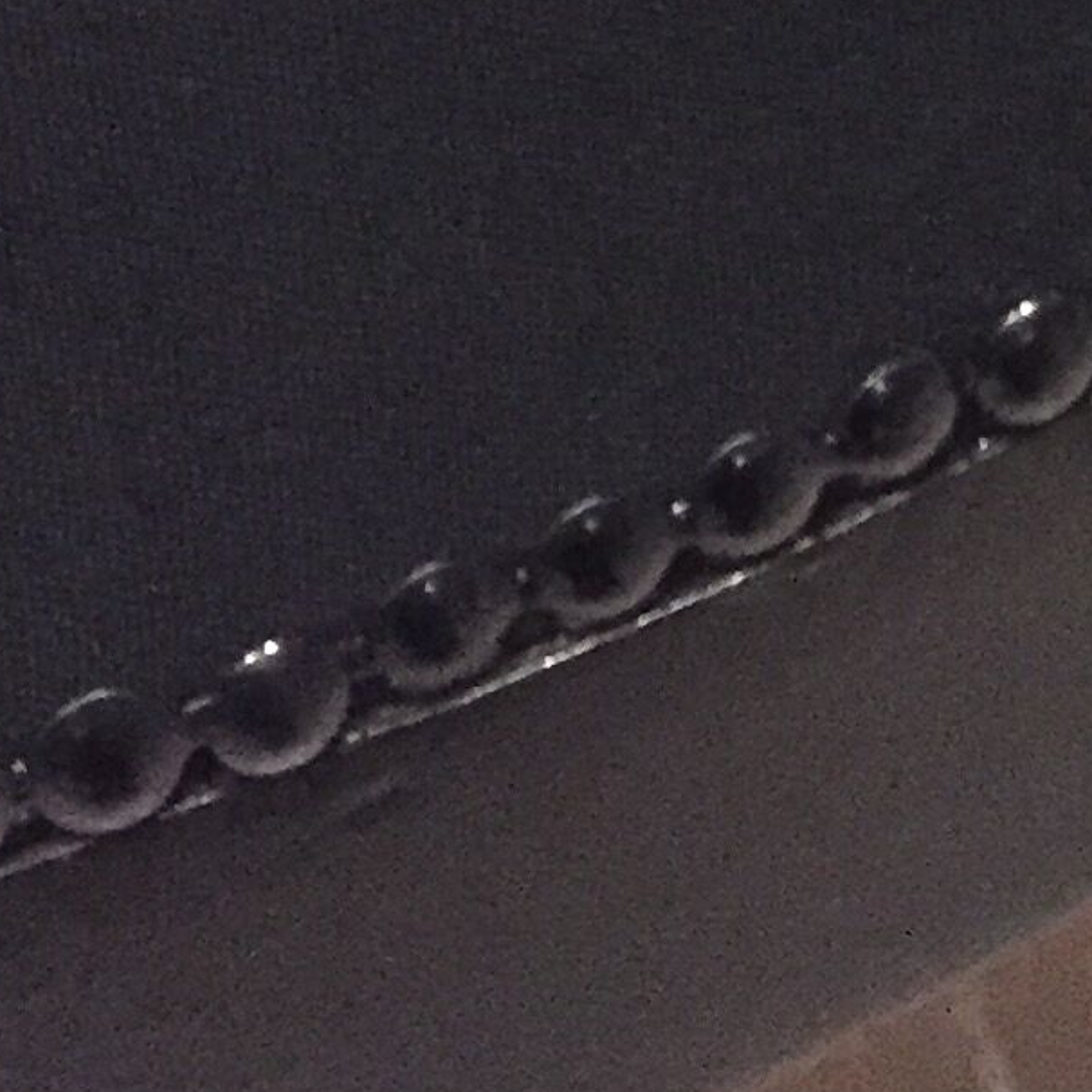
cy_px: -1566
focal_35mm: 138
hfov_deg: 11.5
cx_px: 2123
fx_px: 4925
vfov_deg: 10.7
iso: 400
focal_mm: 4.15
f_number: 2.2
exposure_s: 1/17
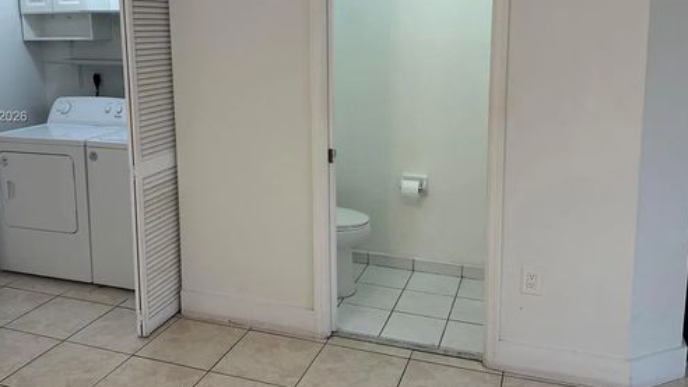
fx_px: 620
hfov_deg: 57.8
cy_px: 117
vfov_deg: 34.2
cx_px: 301
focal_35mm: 34
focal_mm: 6.86
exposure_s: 1/120
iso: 100
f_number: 1.78
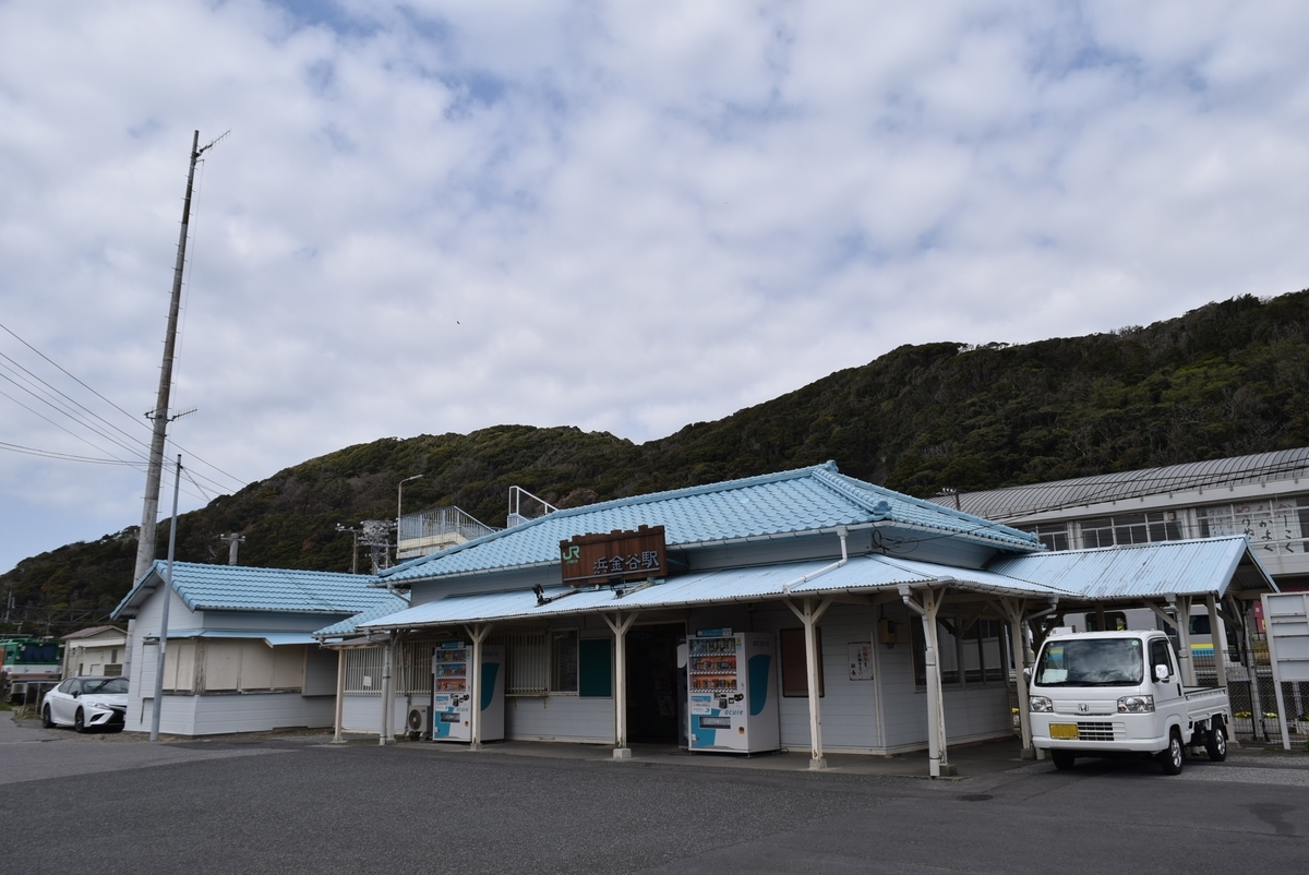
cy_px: 438
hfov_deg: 67.3
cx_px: 654
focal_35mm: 27
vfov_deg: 48.0
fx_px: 982
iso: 100
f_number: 8
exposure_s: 1/500
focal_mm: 18
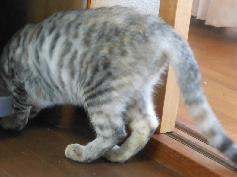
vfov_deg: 13.1
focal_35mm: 113
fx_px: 773
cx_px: 73
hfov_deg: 17.4
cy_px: 56
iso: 640
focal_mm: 13.2
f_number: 5.2
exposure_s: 1/8
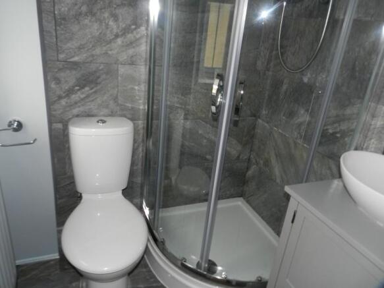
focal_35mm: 25
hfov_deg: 69.4
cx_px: 192
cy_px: 144
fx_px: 277
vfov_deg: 54.9
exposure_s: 1/30
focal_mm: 4.5
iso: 200
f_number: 3.5
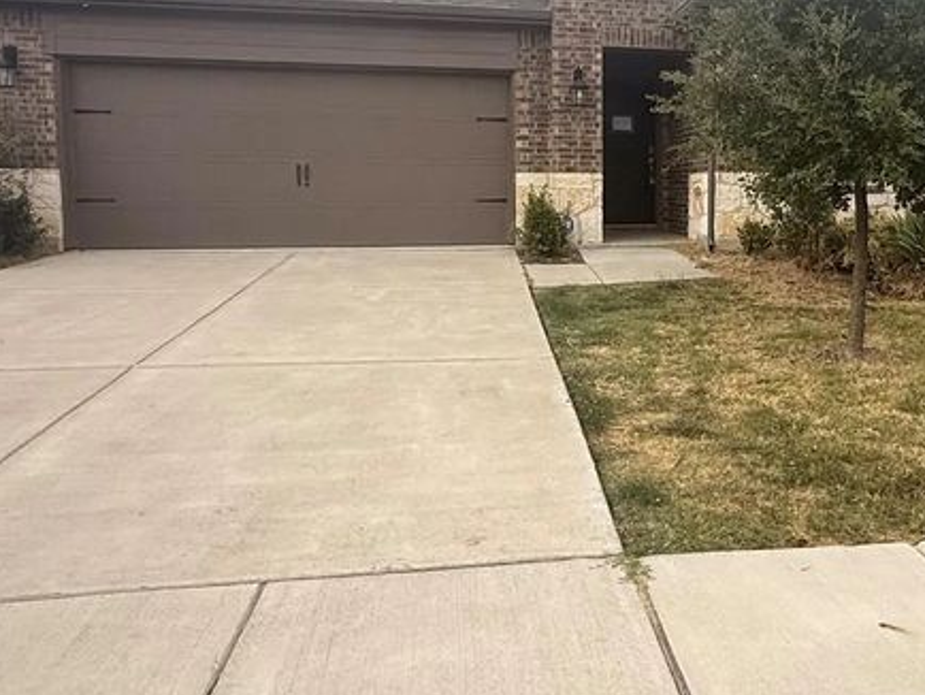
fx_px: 882
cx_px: 674
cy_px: 235
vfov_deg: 42.4
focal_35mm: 33
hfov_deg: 53.3
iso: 50
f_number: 2.2
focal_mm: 2.22
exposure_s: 1/701
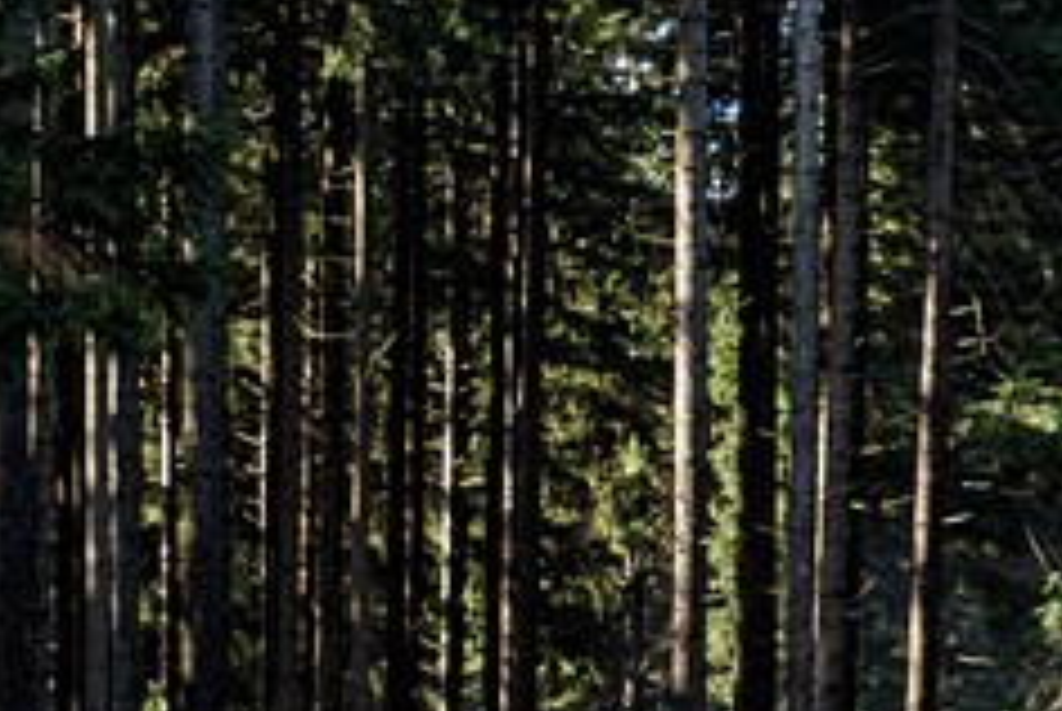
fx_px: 5641
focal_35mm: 191
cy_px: 549
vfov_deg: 7.2
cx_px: 2151
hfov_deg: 9.9
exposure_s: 1/800
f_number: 6.3
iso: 800
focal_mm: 44
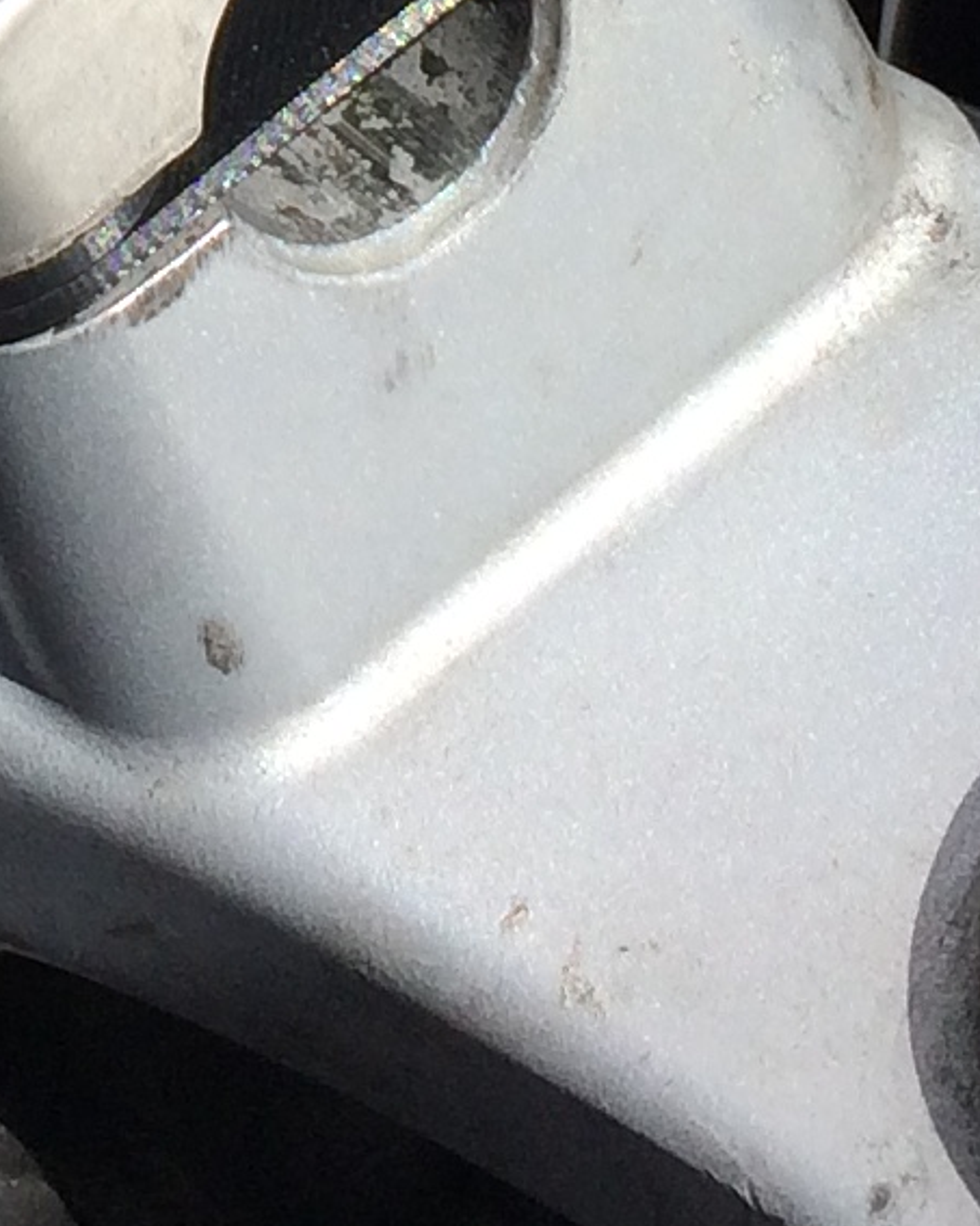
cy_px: -1146
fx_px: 5914
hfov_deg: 9.3
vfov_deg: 10.9
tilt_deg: -42.6
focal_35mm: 163
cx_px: -359
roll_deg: -2.9
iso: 32
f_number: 2.2
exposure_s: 1/2283
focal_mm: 4.15
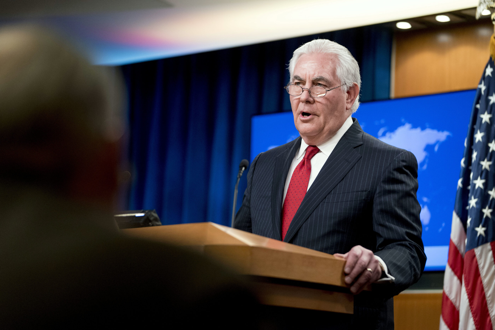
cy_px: 165
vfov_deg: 11.7
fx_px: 1609
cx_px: 248
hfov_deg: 17.5
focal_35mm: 117
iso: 5000
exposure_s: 1/320
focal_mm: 117
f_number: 2.8
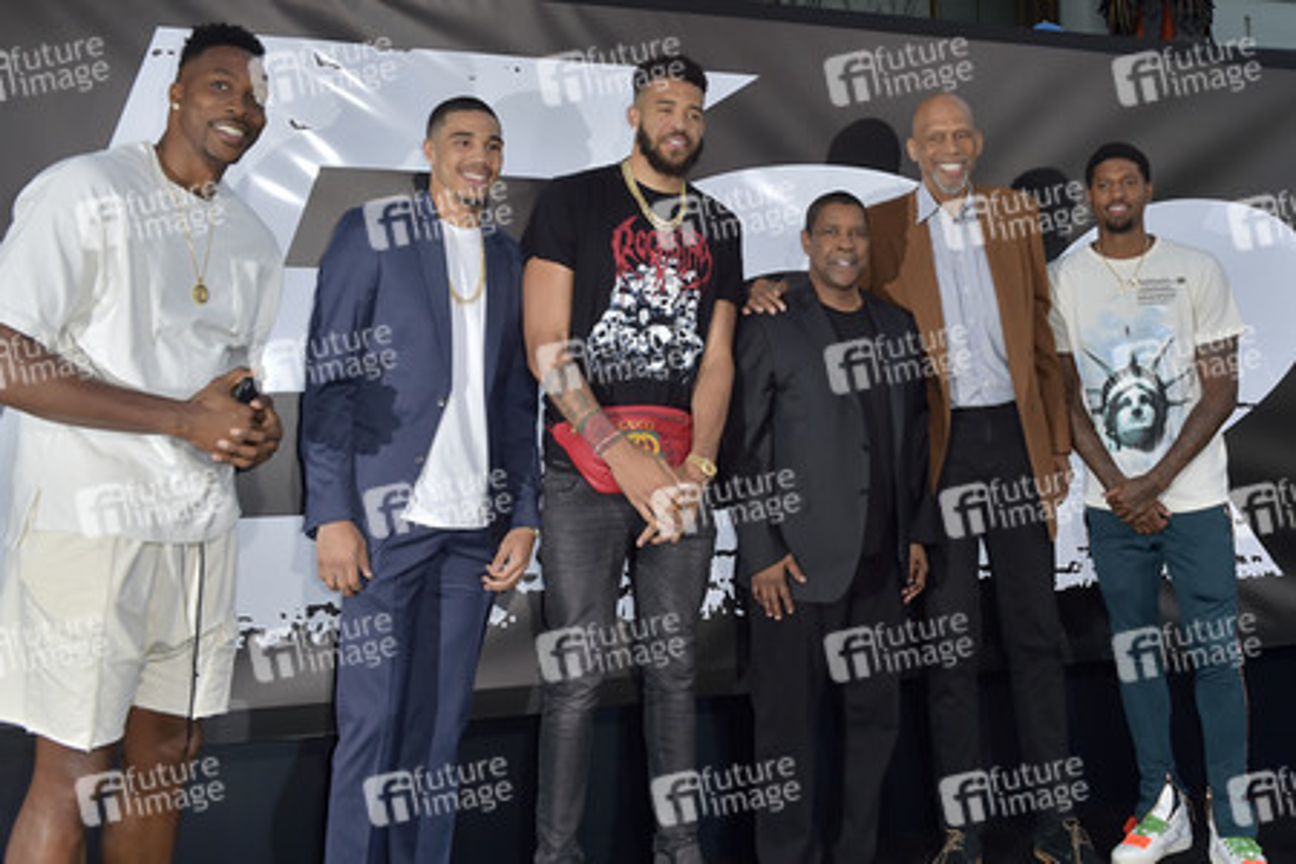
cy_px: 432
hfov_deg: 58.7
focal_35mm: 32
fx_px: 1152
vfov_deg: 41.1
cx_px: 648
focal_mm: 32
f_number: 6.3
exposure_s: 1/200
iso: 250
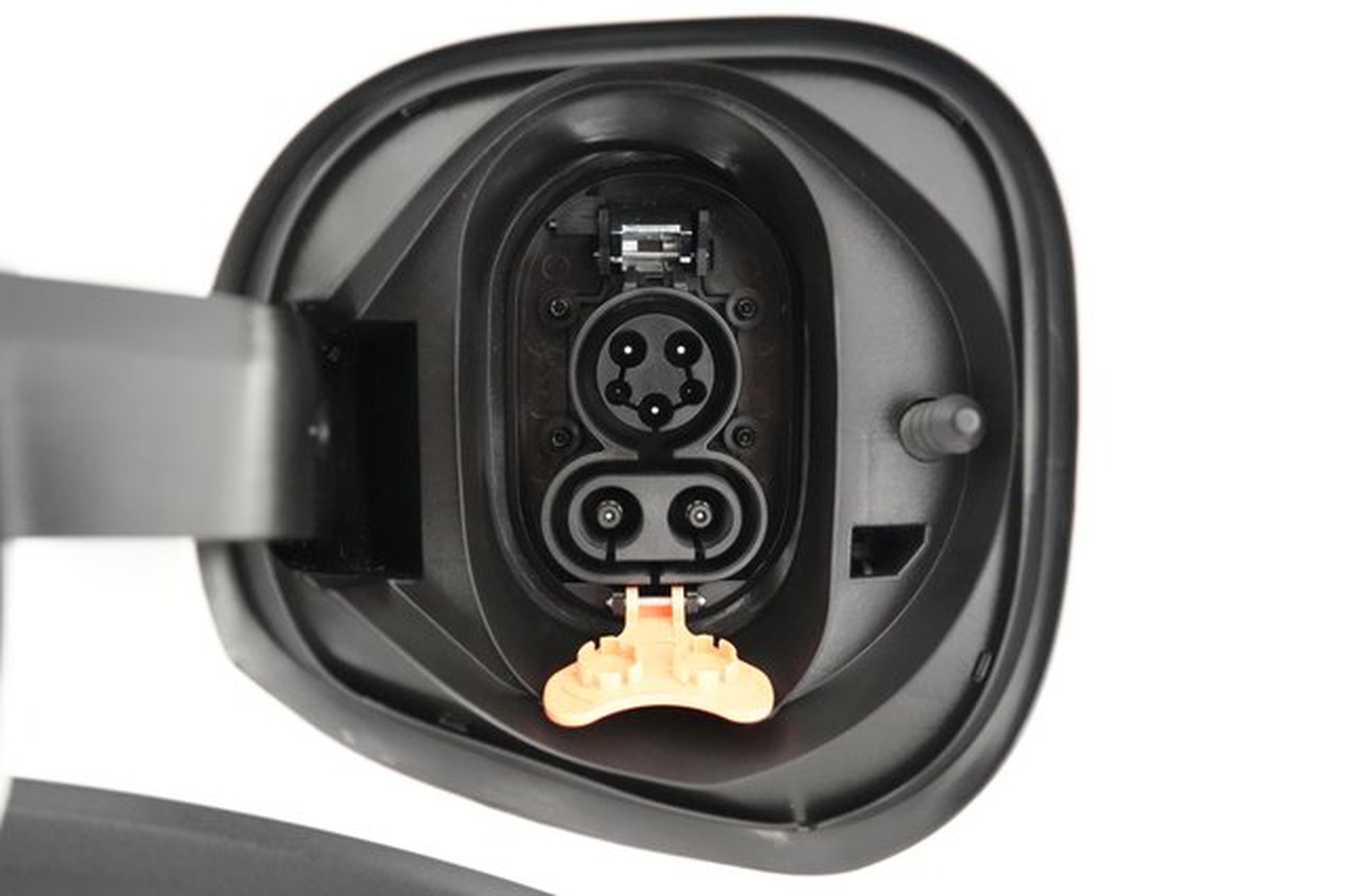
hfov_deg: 73.8
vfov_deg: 53.1
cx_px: 673
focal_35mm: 24
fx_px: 897
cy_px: 448
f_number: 2.8
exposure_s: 1/125
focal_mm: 24
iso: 12800
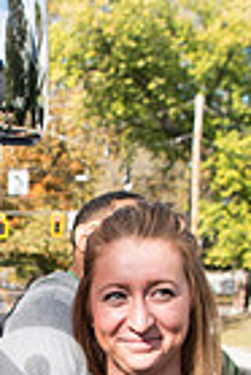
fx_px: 1043
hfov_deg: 13.0
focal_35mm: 100
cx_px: -116
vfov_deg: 19.2
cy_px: 455
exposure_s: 1/640
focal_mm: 24
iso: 250
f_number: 4.5
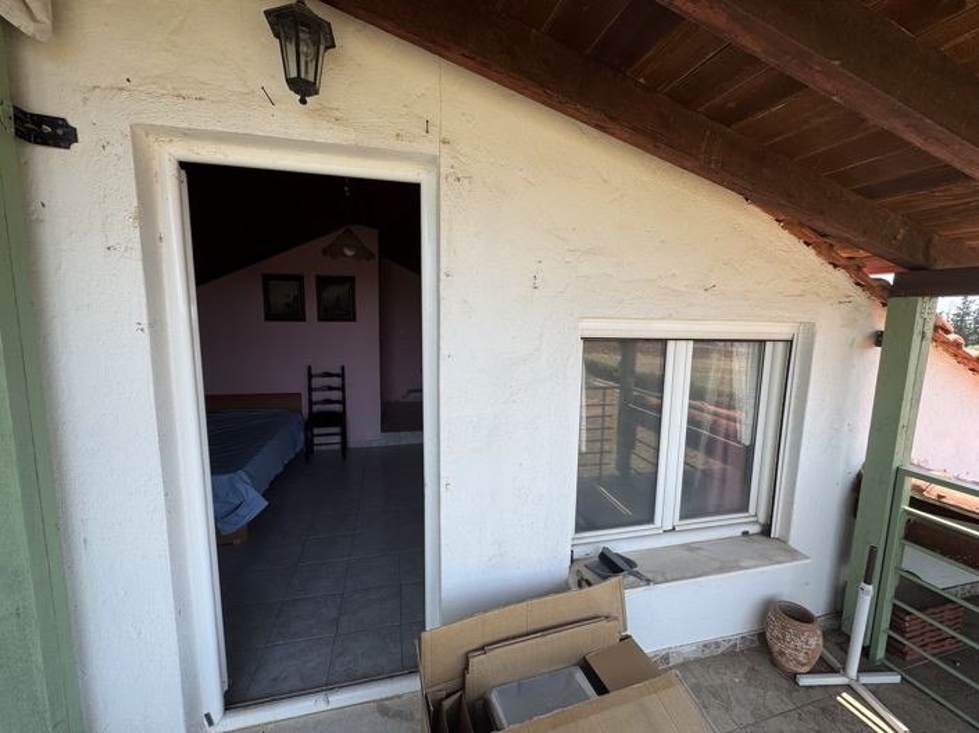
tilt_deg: -6.9
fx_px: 396
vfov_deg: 85.6
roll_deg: -1.1
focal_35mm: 14
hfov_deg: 102.1
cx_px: 490
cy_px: 366
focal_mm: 2.22
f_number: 2.2
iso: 40
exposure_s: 1/405
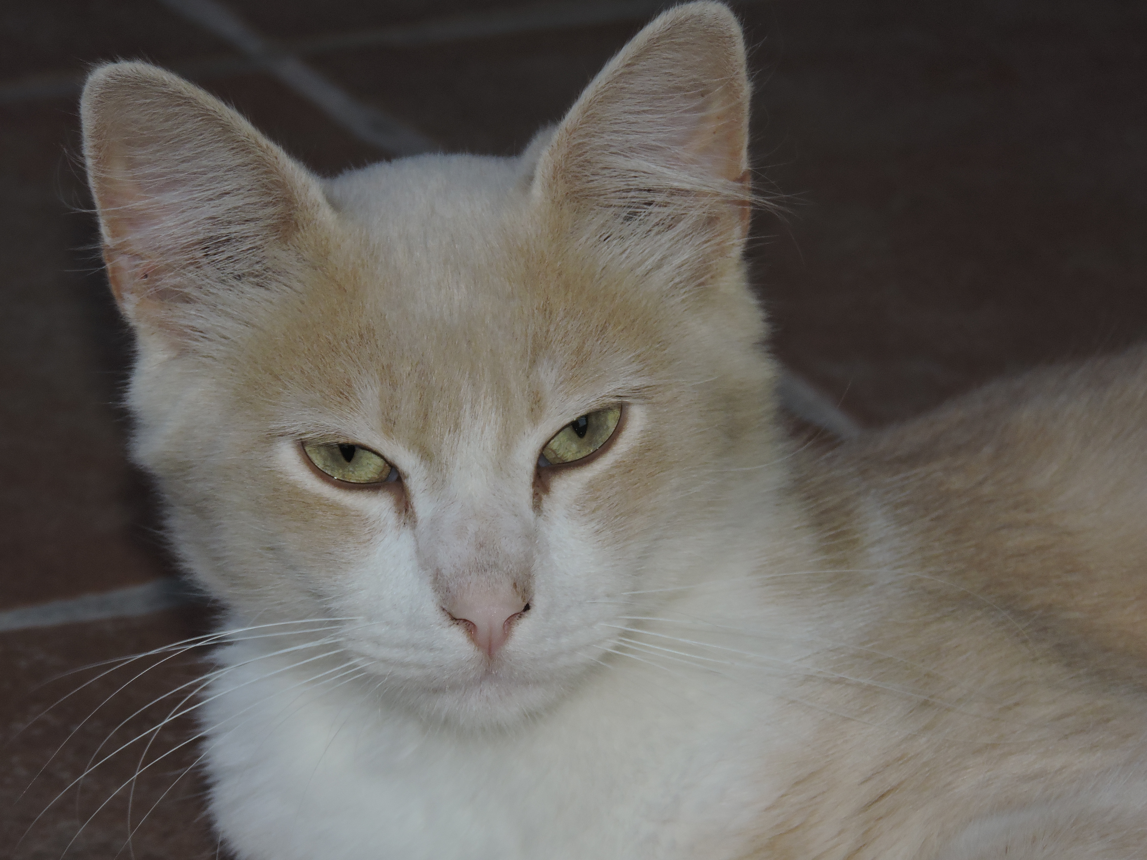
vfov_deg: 8.0
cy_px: 430
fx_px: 6130
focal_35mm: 185
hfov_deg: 10.7
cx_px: 574
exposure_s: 1/60
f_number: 4.6
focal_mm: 33
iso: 200
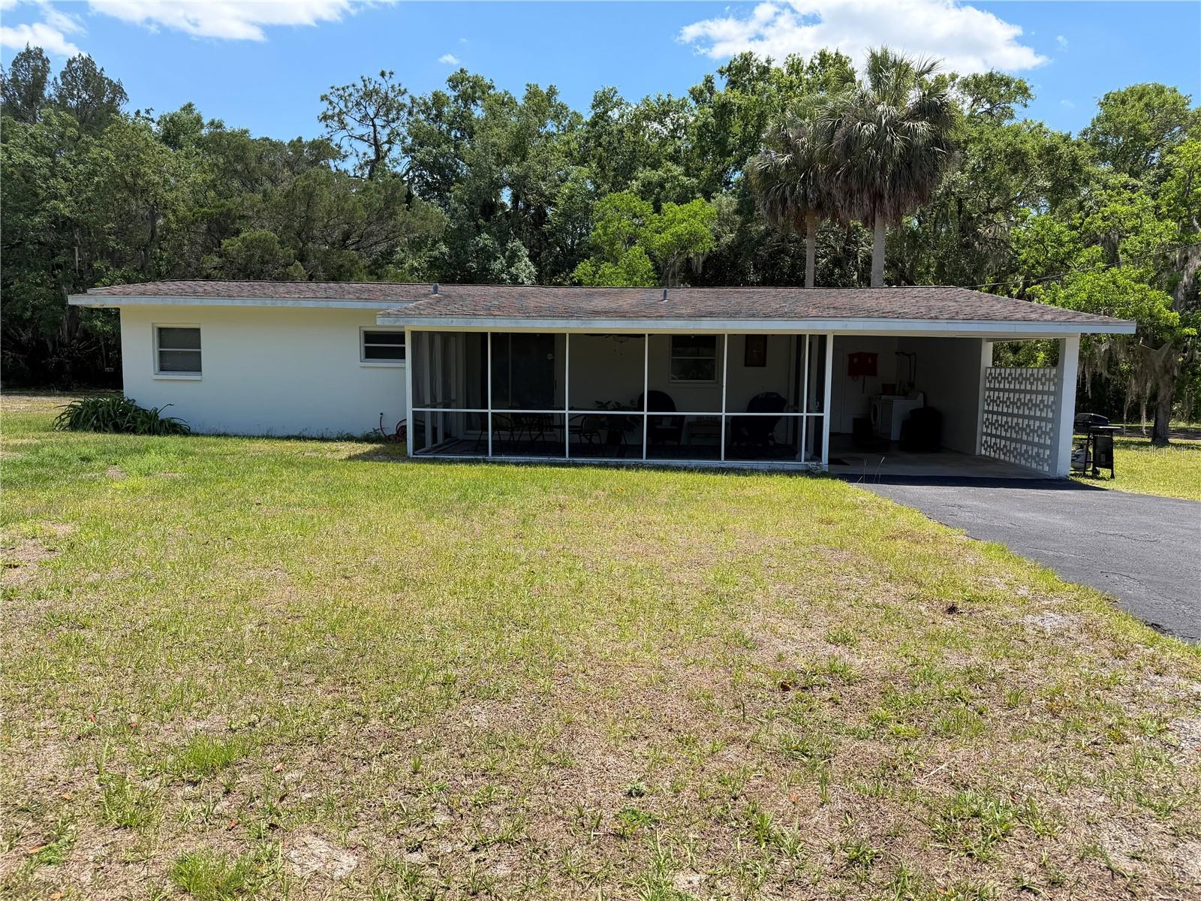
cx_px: 600
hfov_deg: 71.6
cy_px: 450
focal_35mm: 24
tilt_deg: -5.2
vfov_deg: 56.8
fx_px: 833
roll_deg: -0.2
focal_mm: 6.76
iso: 80
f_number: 1.78
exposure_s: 1/2169
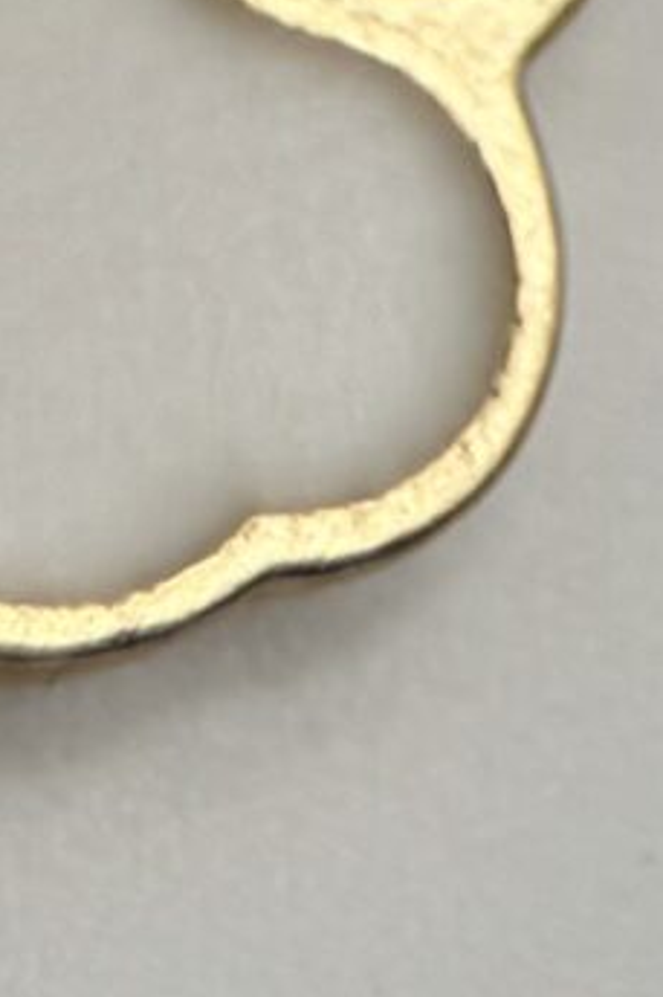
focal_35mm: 186
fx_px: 5143
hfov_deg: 7.1
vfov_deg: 9.6
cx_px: -698
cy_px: -1551
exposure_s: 1/700
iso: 80
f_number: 1.78
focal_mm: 6.76
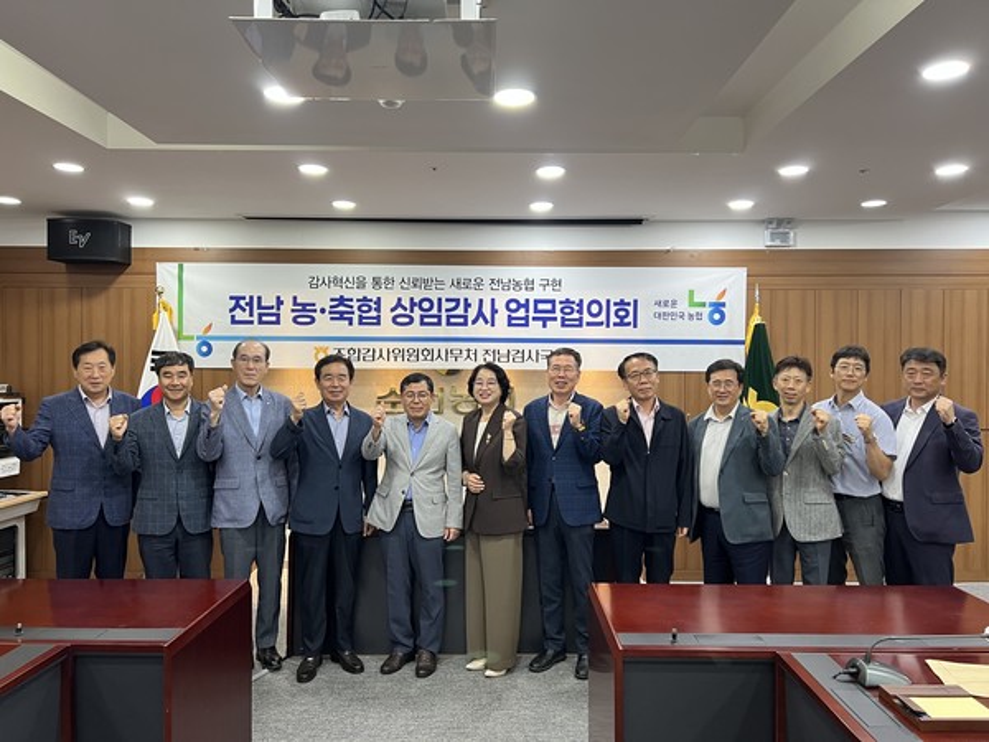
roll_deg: +0.6
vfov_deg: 53.1
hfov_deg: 67.3
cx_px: 494
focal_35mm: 26
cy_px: 371
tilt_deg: -0.3
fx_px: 743
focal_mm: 5.7
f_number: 1.5
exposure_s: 1/60
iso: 160
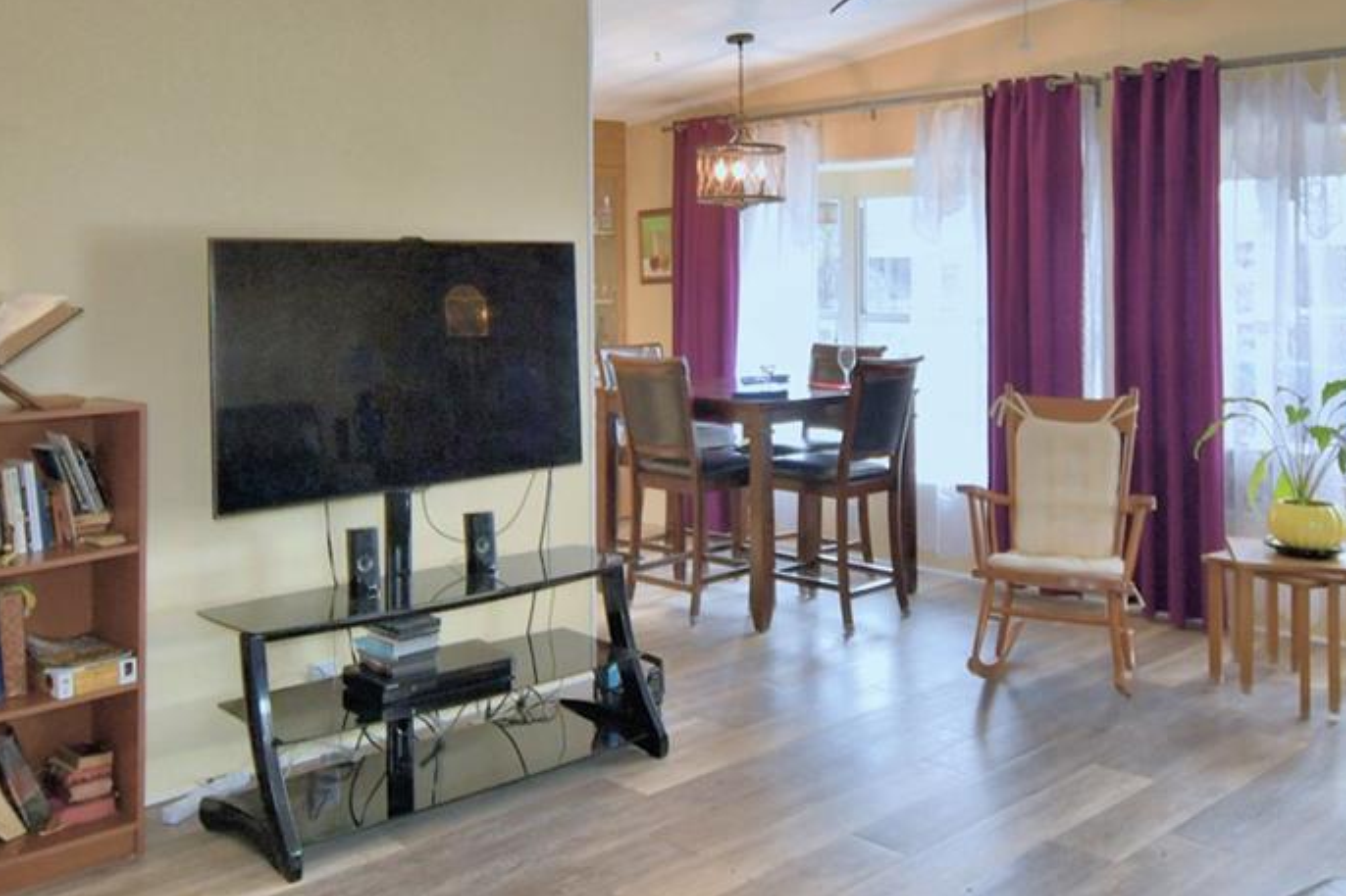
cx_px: 681
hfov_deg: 54.4
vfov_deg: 37.1
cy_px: 249
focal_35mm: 35
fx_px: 1308
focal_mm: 10
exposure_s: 1/30
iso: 280
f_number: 4.5
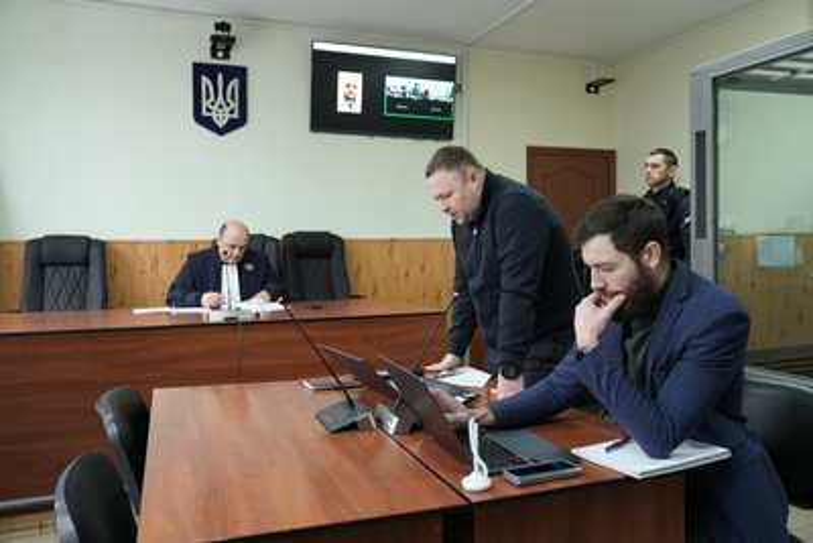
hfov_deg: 61.9
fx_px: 678
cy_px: 272
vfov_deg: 43.6
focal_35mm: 30
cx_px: 406
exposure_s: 1/80
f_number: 2.8
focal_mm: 30
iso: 500
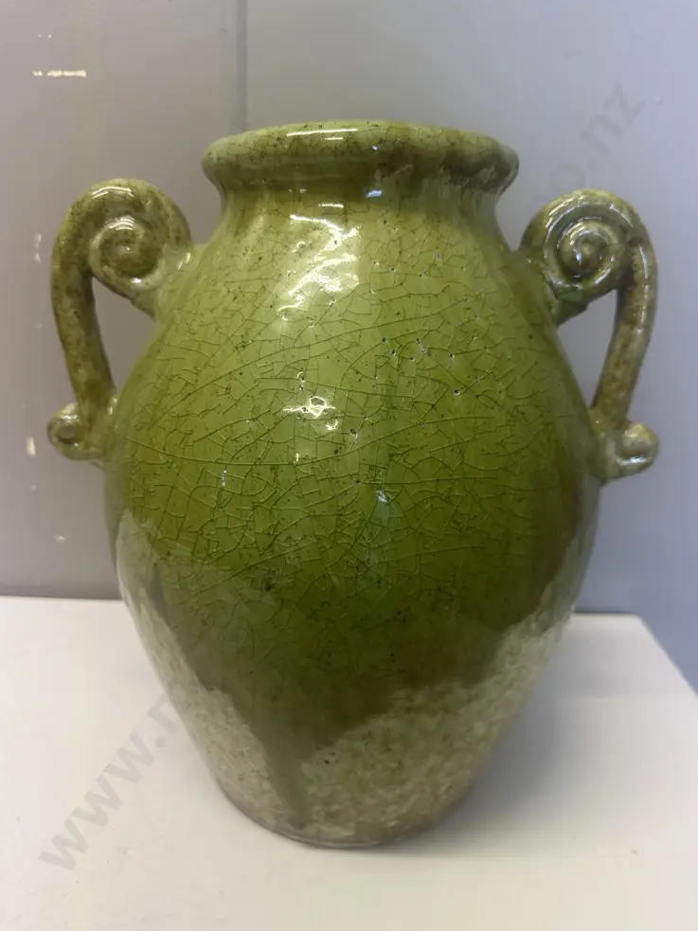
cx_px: 341
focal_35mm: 25
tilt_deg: -17.2
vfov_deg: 69.4
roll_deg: -1.8
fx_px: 672
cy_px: 481
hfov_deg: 54.9
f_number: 1.78
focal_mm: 6.86
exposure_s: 1/100
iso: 125
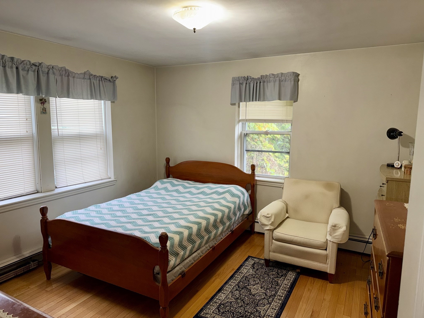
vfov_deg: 56.8
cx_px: 212
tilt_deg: -7.0
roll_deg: -0.1
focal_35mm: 24
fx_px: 294
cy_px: 159
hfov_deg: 71.6
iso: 64
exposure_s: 1/24
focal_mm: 6.76
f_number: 1.78
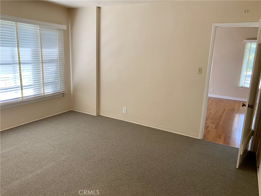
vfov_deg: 53.1
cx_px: 130
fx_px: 196
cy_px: 98
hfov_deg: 67.3
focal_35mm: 26
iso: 80
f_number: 1.8
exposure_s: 1/120
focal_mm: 4.25
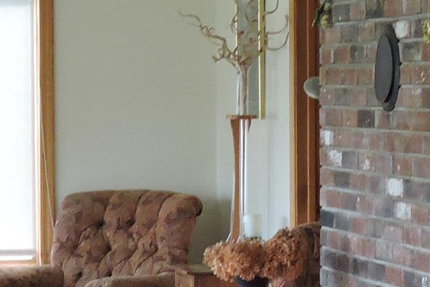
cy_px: 252
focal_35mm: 217
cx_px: -54
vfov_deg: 6.3
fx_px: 2592
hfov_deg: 9.4
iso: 400
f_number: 4
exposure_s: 1/30
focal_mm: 8.1
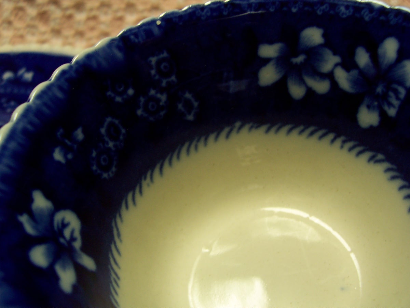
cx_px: 205
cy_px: 154
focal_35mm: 37
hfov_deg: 50.1
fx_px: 438
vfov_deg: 38.7
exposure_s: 1/45
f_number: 2.8
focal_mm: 5.6
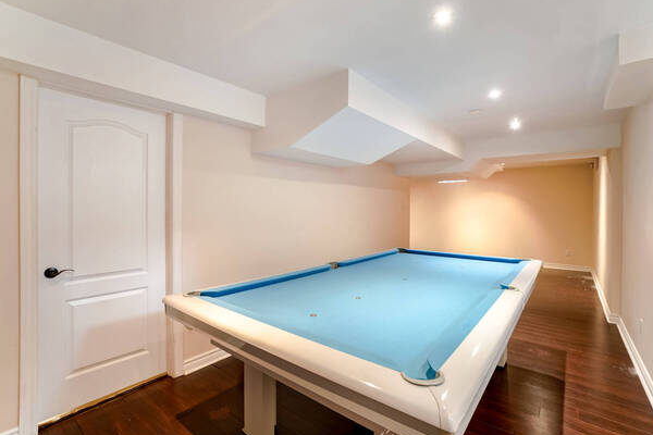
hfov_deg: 96.7
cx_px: 331
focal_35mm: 16
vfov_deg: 73.7
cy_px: 209
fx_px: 290
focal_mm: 10
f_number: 7.1
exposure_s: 1/2
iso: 200
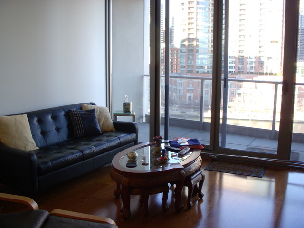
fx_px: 334
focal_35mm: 38
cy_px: 114
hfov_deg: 49.0
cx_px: 152
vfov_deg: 37.7
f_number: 3.3
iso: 125
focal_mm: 6.3
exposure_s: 1/30
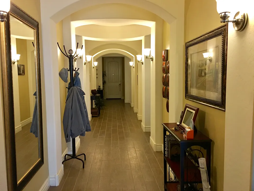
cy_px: 96
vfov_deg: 48.2
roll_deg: +0.5
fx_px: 213
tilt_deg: -5.7
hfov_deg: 61.7
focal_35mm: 29
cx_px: 127
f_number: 2.2
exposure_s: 1/15
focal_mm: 4.2
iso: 100
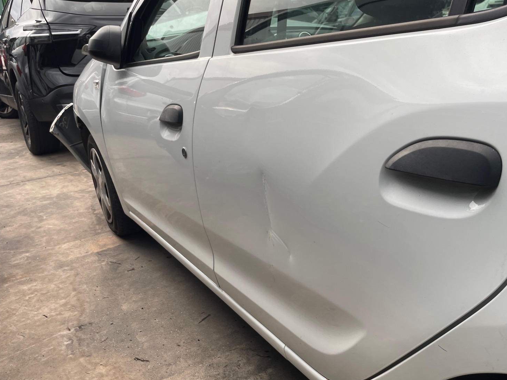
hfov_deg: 56.6
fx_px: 469
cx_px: 291
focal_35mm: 32
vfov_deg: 44.0
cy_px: 217
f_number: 1.6
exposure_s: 1/180
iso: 32
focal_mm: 4.2
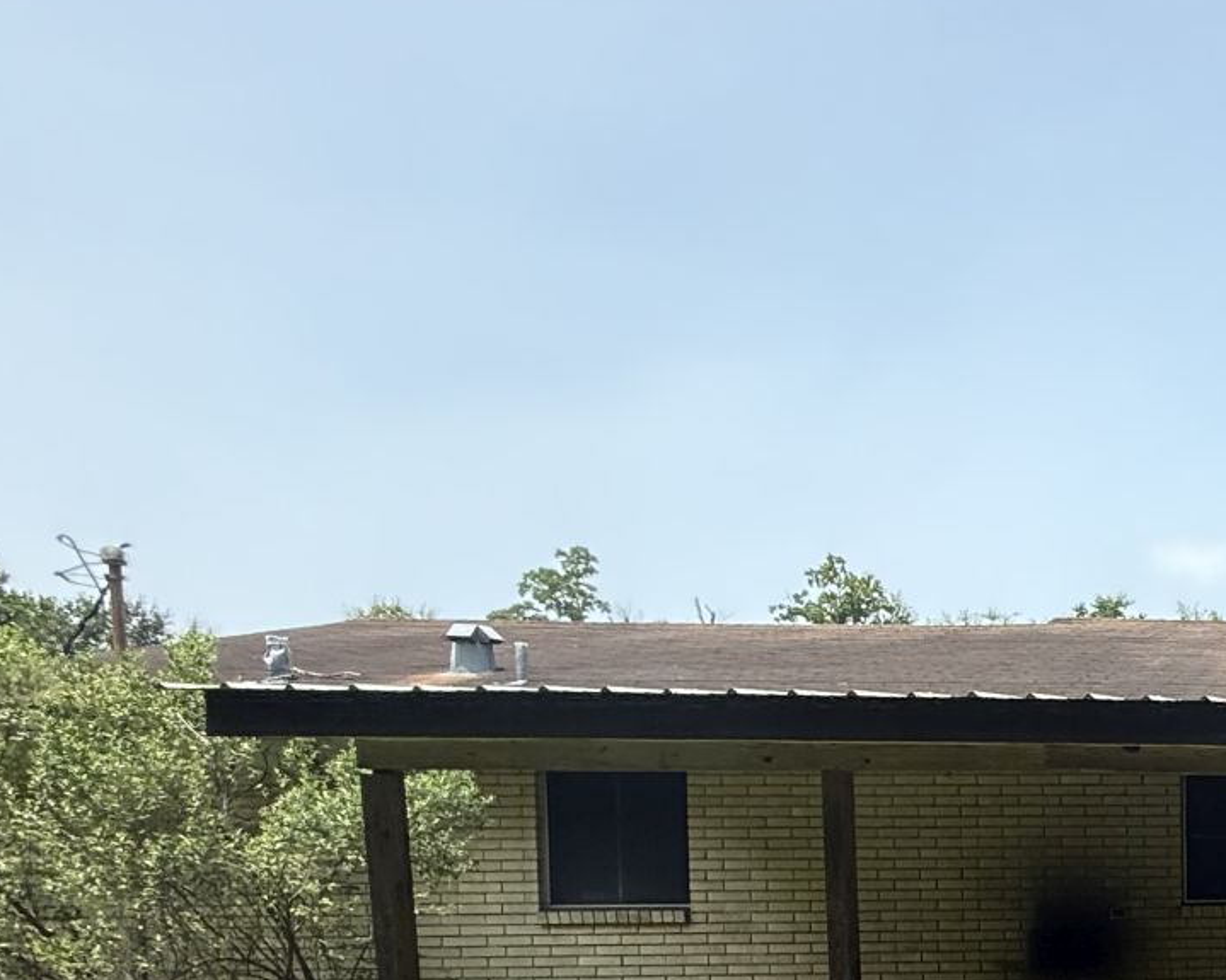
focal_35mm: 38
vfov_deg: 36.1
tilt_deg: +3.0
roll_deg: +3.3
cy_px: 931
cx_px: 1559
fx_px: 1379
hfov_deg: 34.9
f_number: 2.2
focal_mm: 2.22
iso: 50
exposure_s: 1/955
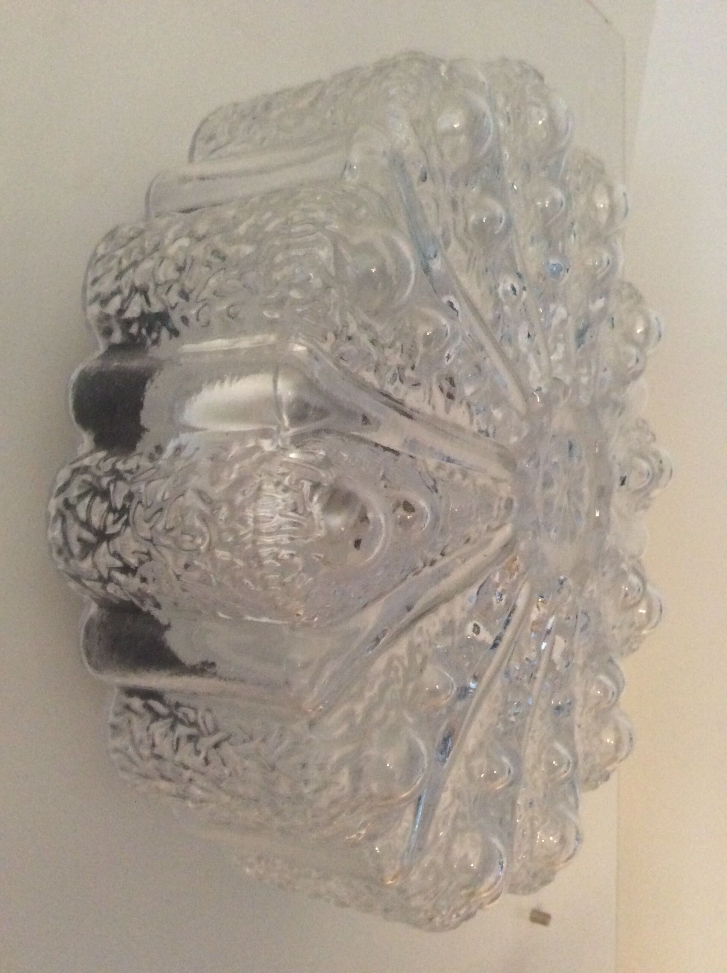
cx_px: 364
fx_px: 898
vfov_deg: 56.9
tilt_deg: -8.6
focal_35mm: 32
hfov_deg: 44.1
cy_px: 486
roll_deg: -6.4
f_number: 2.4
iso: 400
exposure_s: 1/17
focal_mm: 3.3
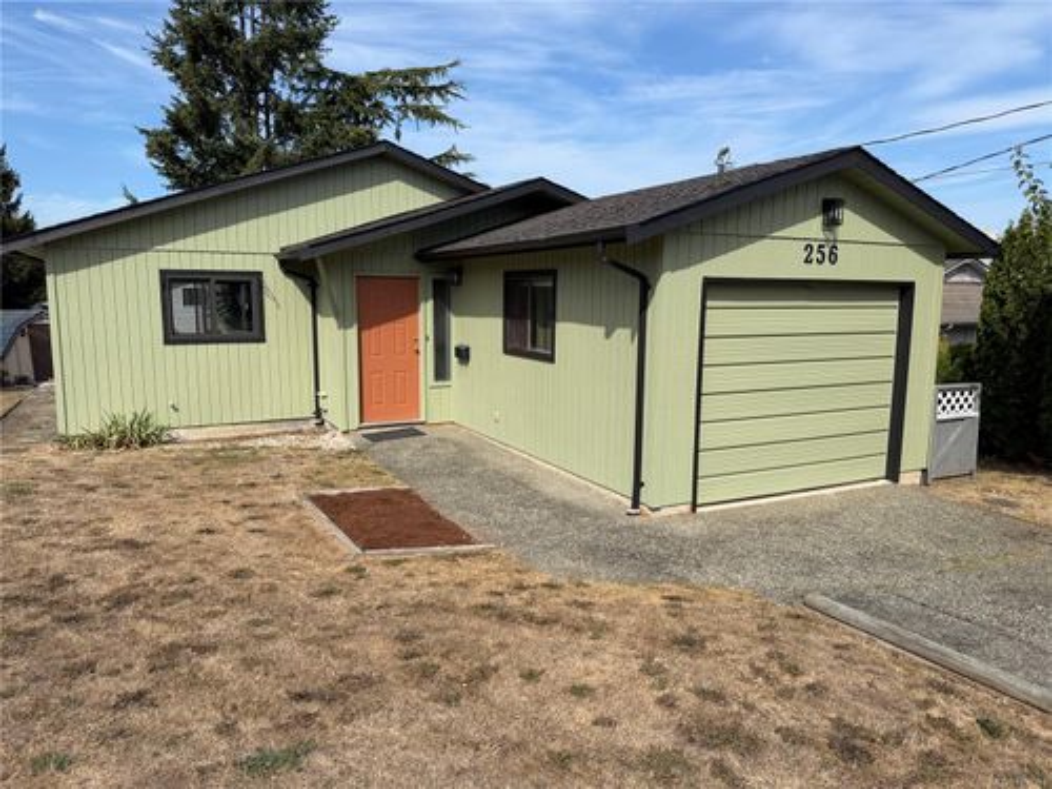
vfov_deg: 56.8
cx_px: 526
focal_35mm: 24
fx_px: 729
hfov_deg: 71.6
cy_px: 394
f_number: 1.78
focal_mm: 6.76
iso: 80
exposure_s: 1/5319
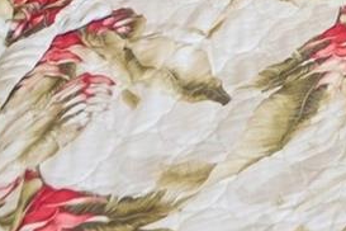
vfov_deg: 11.3
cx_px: 613
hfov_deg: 19.2
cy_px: -432
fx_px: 788
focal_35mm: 82
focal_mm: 14
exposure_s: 1/25
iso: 400
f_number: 8
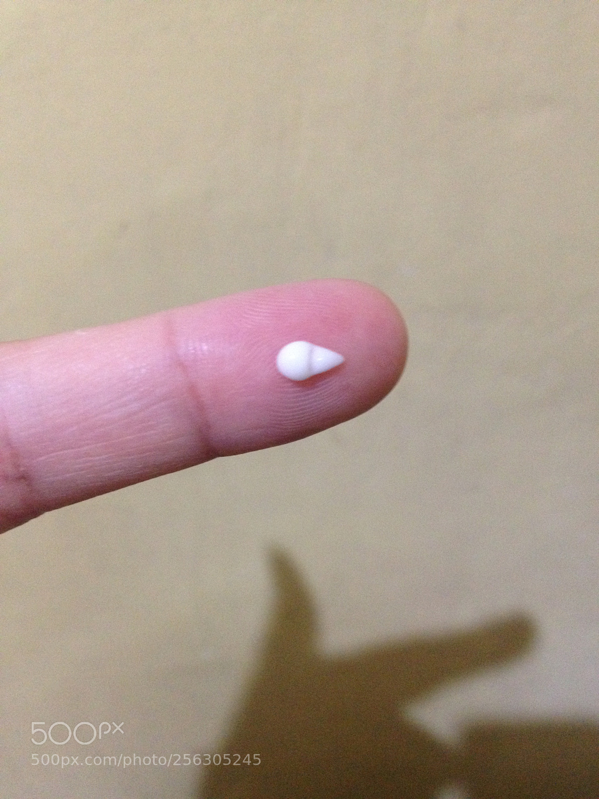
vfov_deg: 52.6
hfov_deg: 40.7
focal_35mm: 35
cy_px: 400
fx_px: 808
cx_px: 300
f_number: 2.4
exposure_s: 1/17
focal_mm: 4.28
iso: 400
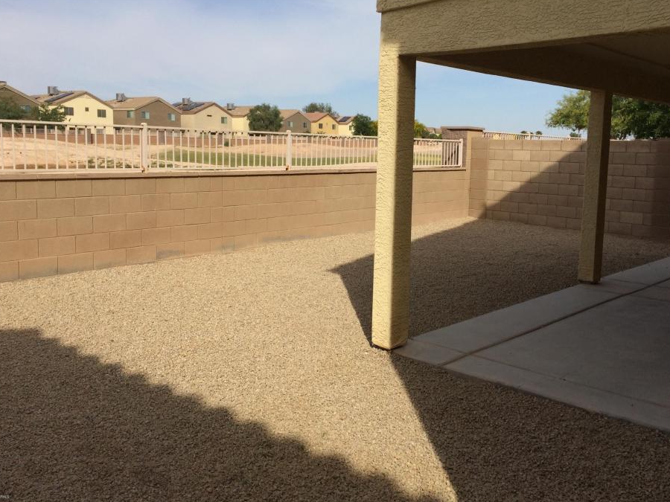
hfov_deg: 55.2
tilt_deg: -8.5
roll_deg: -0.8
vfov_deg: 42.9
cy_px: 229
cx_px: 370
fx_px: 639
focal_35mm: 33
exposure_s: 1/2740
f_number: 2.2
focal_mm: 4.15
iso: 32
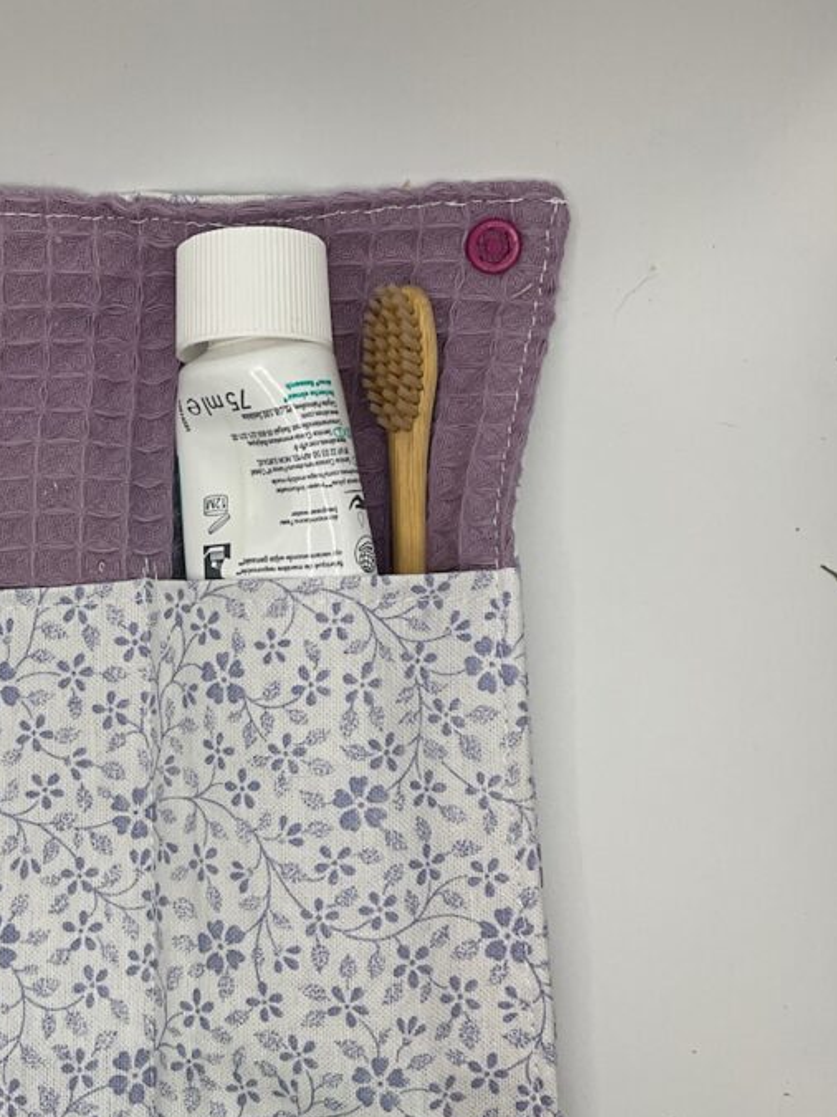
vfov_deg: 42.9
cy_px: 606
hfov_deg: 32.3
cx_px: 225
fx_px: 1419
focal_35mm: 44
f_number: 1.8
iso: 25
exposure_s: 1/386
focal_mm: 3
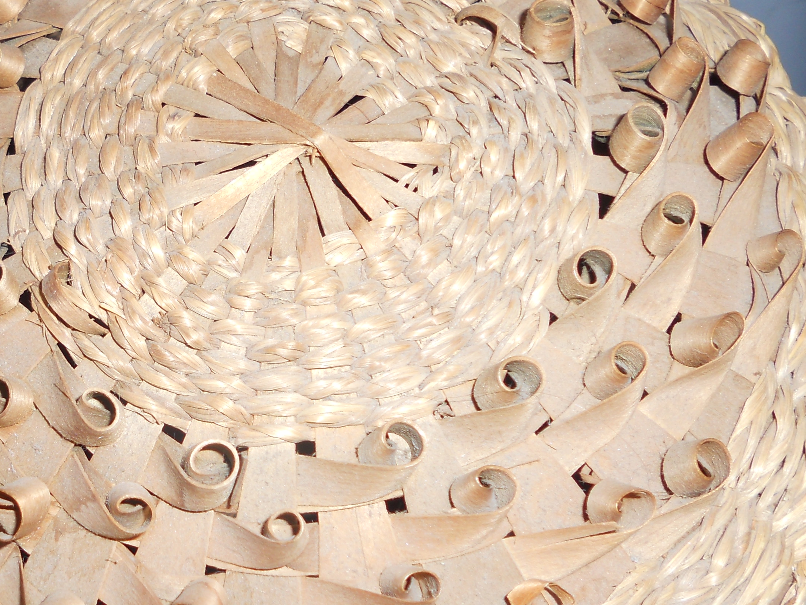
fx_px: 1374
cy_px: 300
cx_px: 120
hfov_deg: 31.5
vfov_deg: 24.8
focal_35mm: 59
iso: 80
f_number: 3.5
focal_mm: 5.8
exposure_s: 1/25
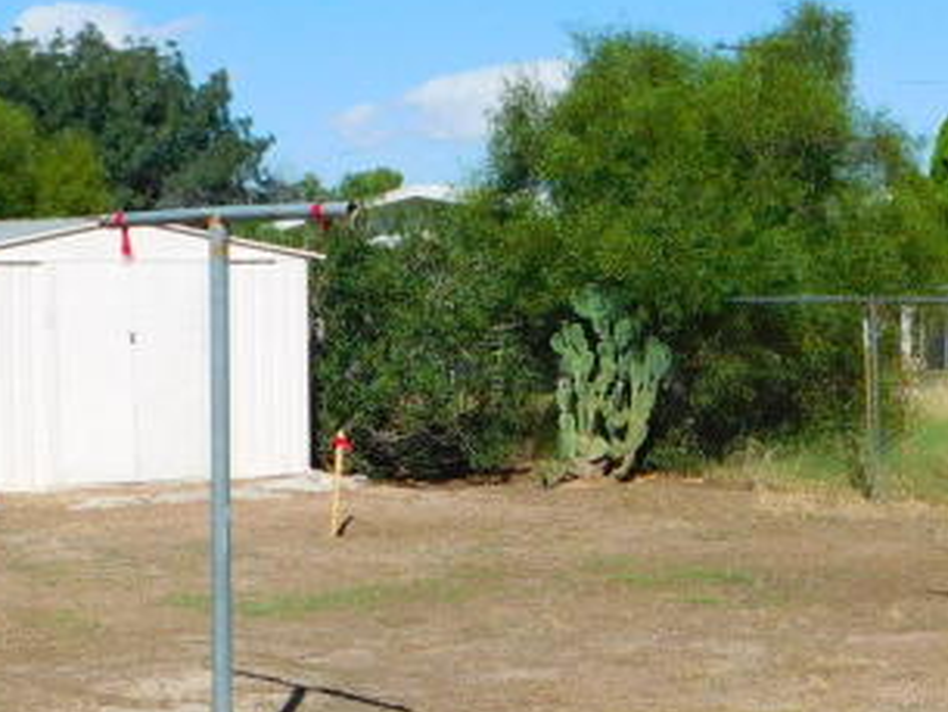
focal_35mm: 94
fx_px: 2575
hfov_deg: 20.9
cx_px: 504
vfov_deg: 15.7
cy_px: 379
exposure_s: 1/640
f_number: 6.4
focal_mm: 4.9
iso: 125
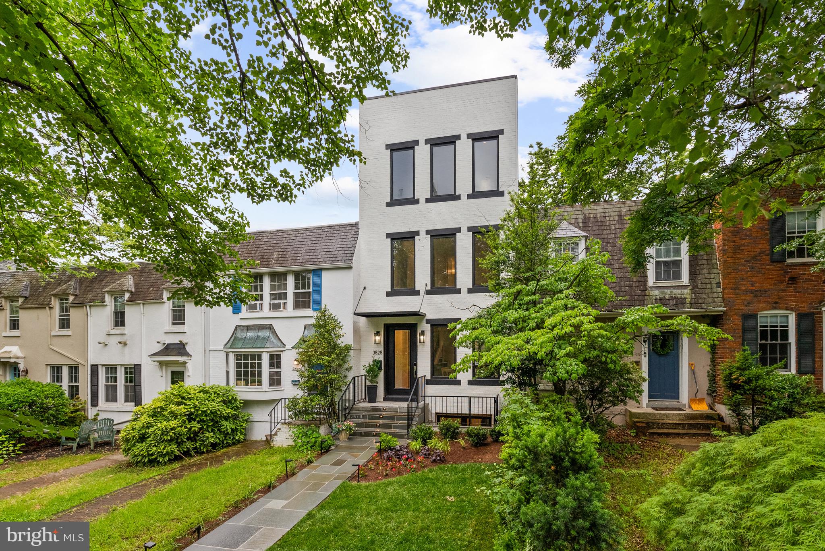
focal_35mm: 16
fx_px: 367
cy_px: 276
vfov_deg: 73.8
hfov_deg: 96.7
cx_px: 412
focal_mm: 16
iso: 320
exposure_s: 1/250
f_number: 7.1
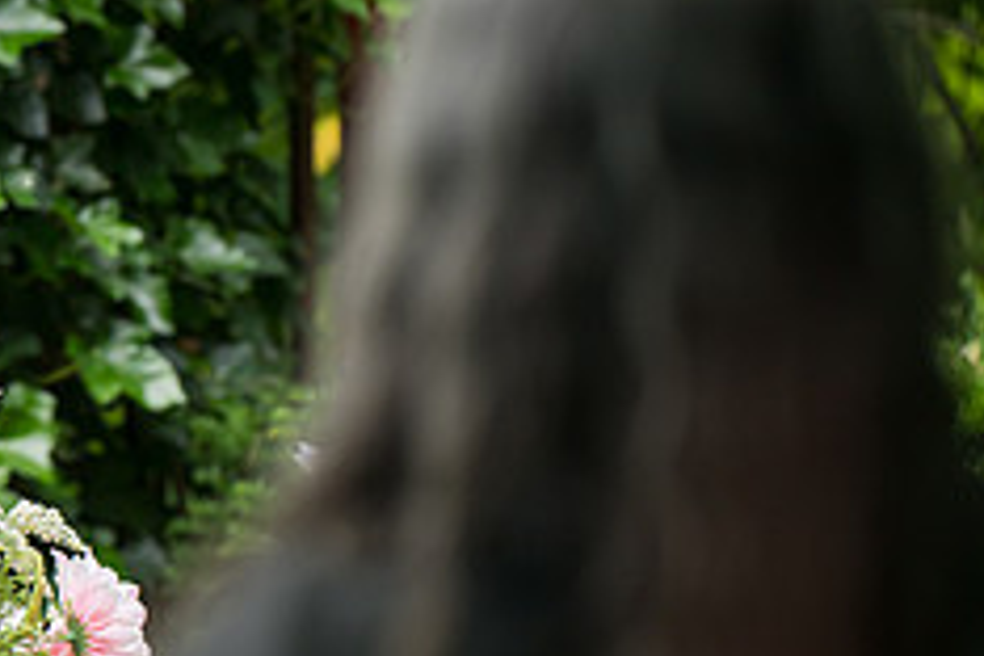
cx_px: -84
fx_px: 13556
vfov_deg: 2.8
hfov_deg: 4.1
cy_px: 137
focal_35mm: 496
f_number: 4
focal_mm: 200
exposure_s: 1/400
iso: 200
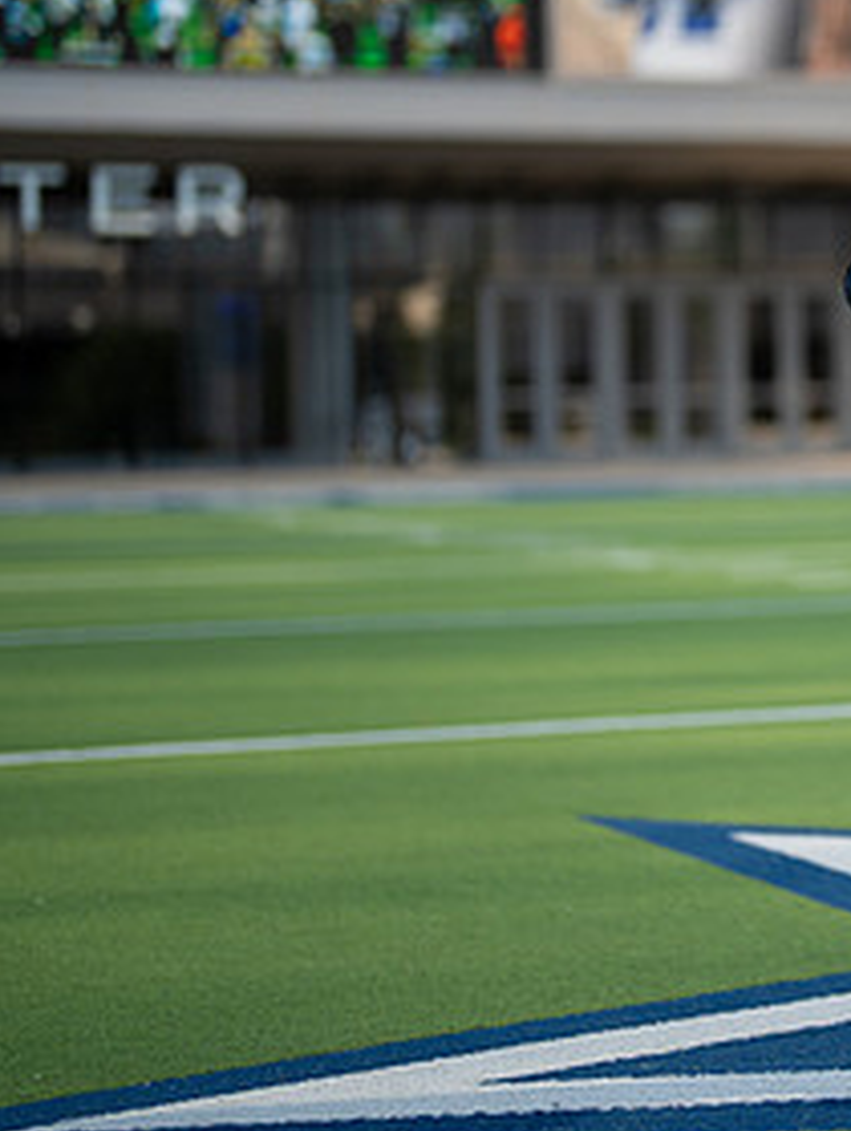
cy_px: 356
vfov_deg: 18.0
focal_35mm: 109
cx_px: 1114
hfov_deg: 13.1
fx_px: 3565
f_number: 1.2
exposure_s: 1/3200
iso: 100
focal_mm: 50
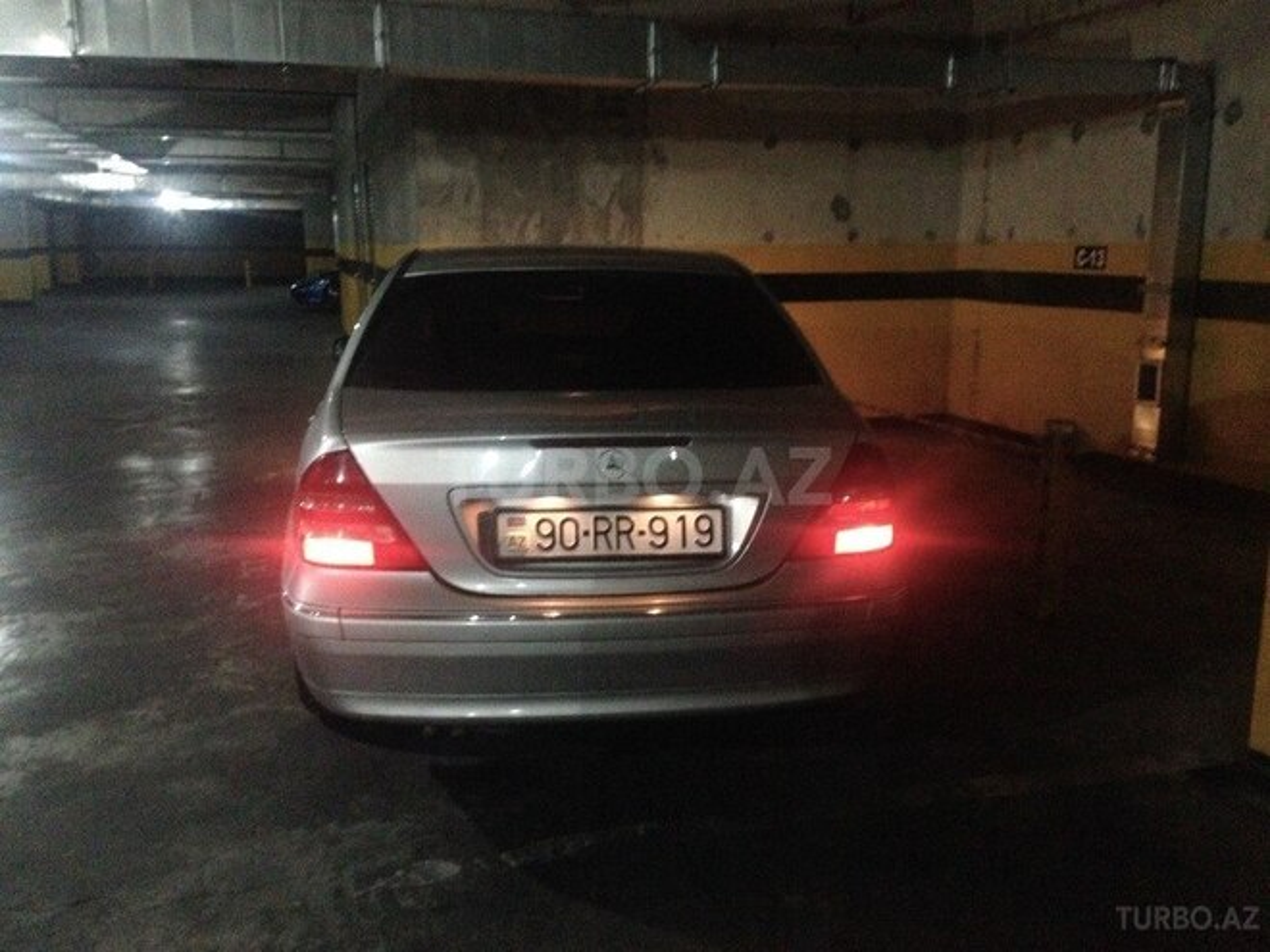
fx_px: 1211
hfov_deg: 55.4
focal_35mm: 33
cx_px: 635
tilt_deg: -10.4
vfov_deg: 42.9
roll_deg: +0.3
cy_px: 476
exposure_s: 1/15
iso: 800
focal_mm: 4.12
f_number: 2.4
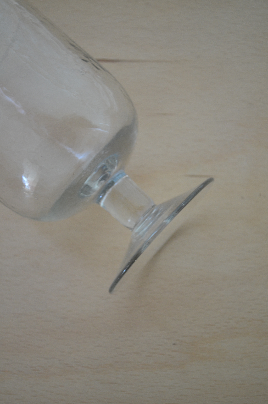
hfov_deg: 20.5
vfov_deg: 30.6
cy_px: 202
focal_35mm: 66
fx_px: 740
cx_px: 134
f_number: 5.3
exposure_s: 1/50
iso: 800
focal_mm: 44
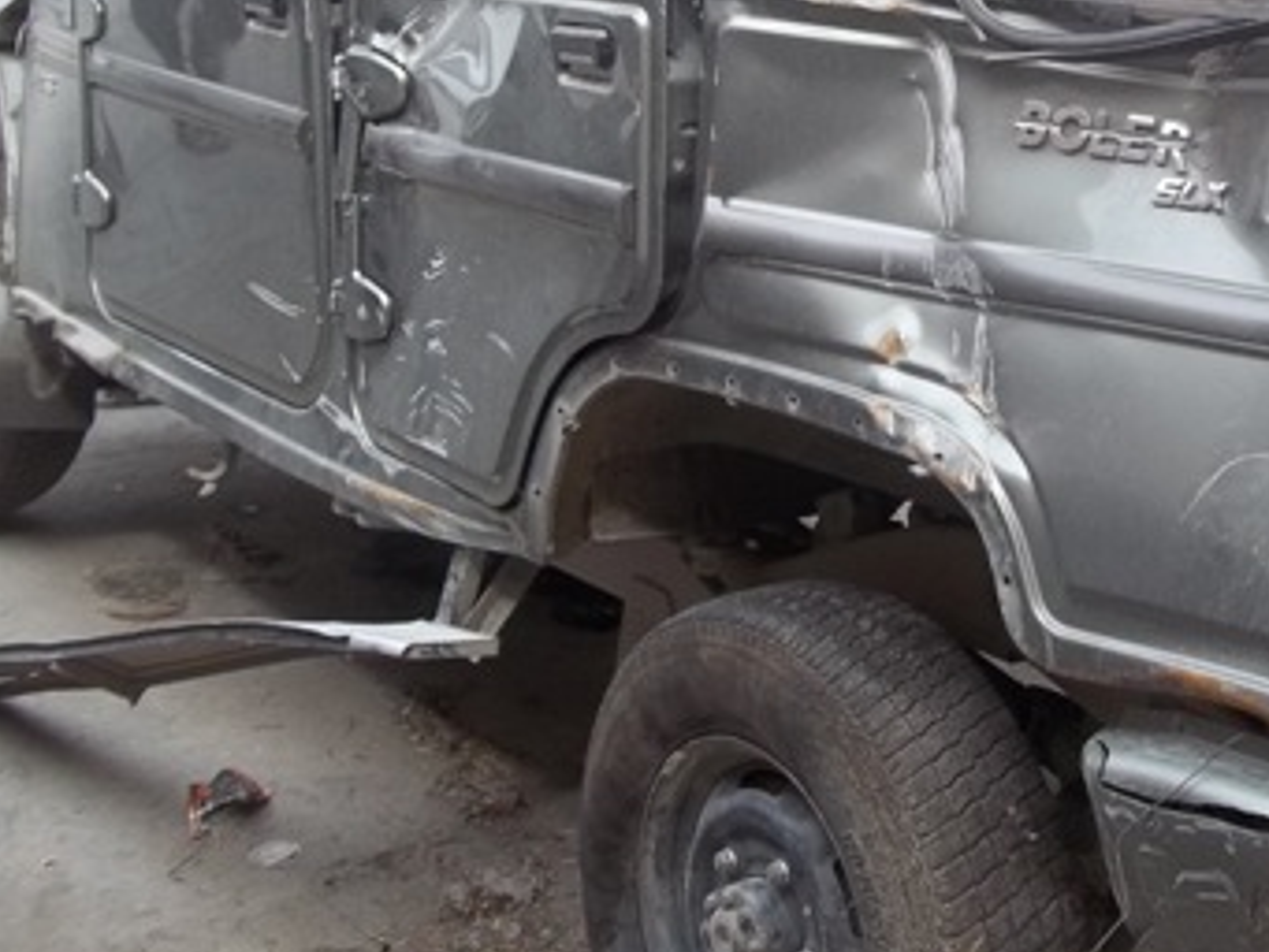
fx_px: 2200
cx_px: 1005
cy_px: 145
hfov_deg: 31.4
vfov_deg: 23.9
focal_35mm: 60
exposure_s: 1/200
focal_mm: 5.7
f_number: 2.9
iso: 64
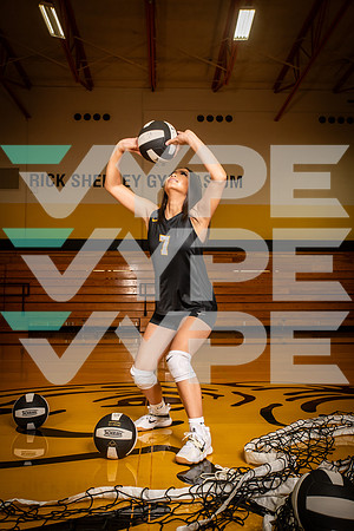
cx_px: 177
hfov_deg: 36.9
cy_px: 266
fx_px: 531
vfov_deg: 53.1
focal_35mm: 36
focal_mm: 36
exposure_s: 1/320
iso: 800
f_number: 7.1
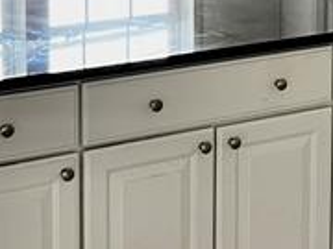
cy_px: -59
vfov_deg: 9.9
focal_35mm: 148
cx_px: 400
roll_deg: -1.5
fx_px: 1424
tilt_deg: -10.0
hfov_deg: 13.0
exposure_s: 1/81
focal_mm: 5.7
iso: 125
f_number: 1.5
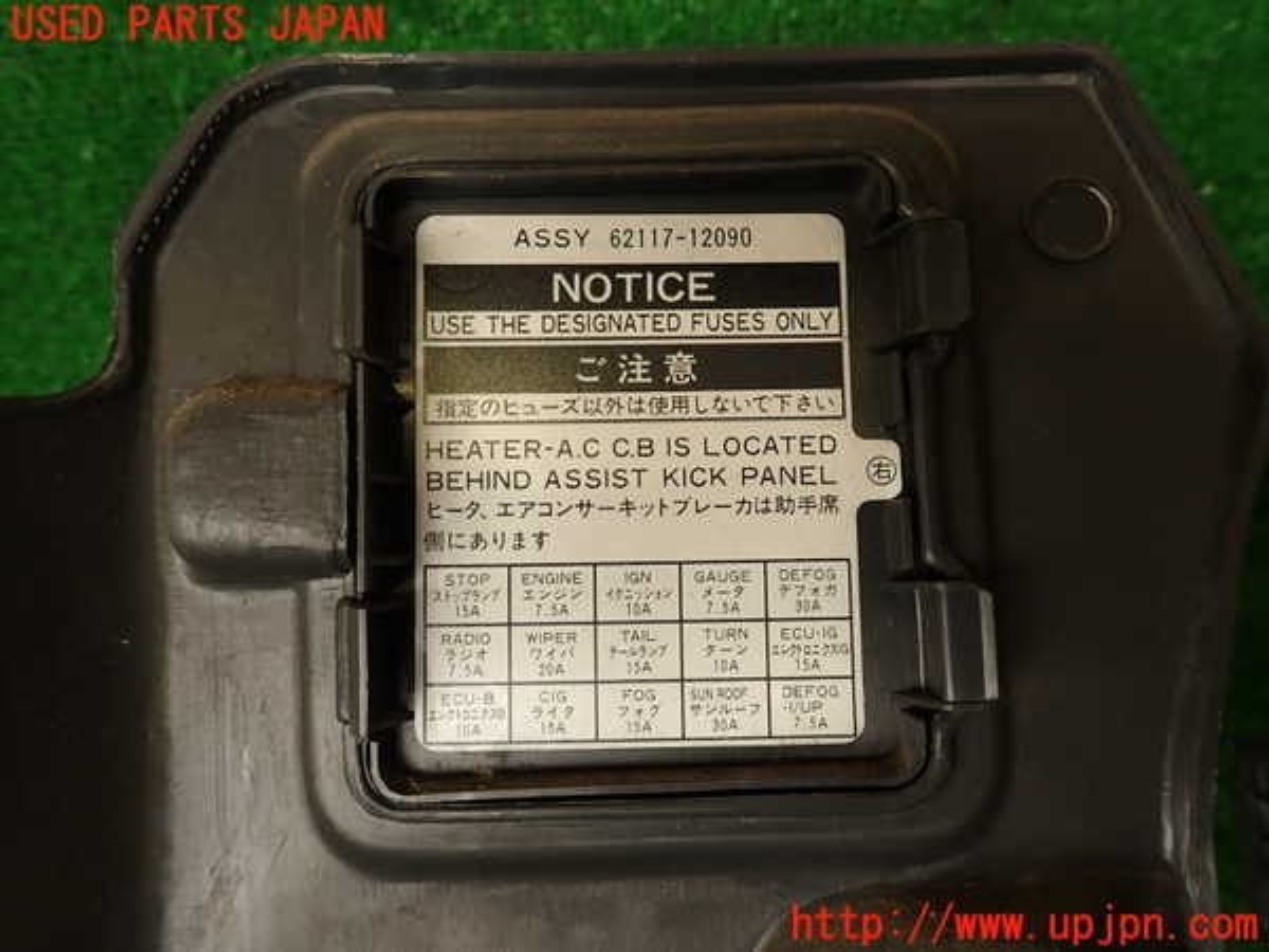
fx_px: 916
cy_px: 476
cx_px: 634
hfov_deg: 69.4
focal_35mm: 25
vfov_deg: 54.9
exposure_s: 1/80
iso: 100
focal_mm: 4.5
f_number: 2.8
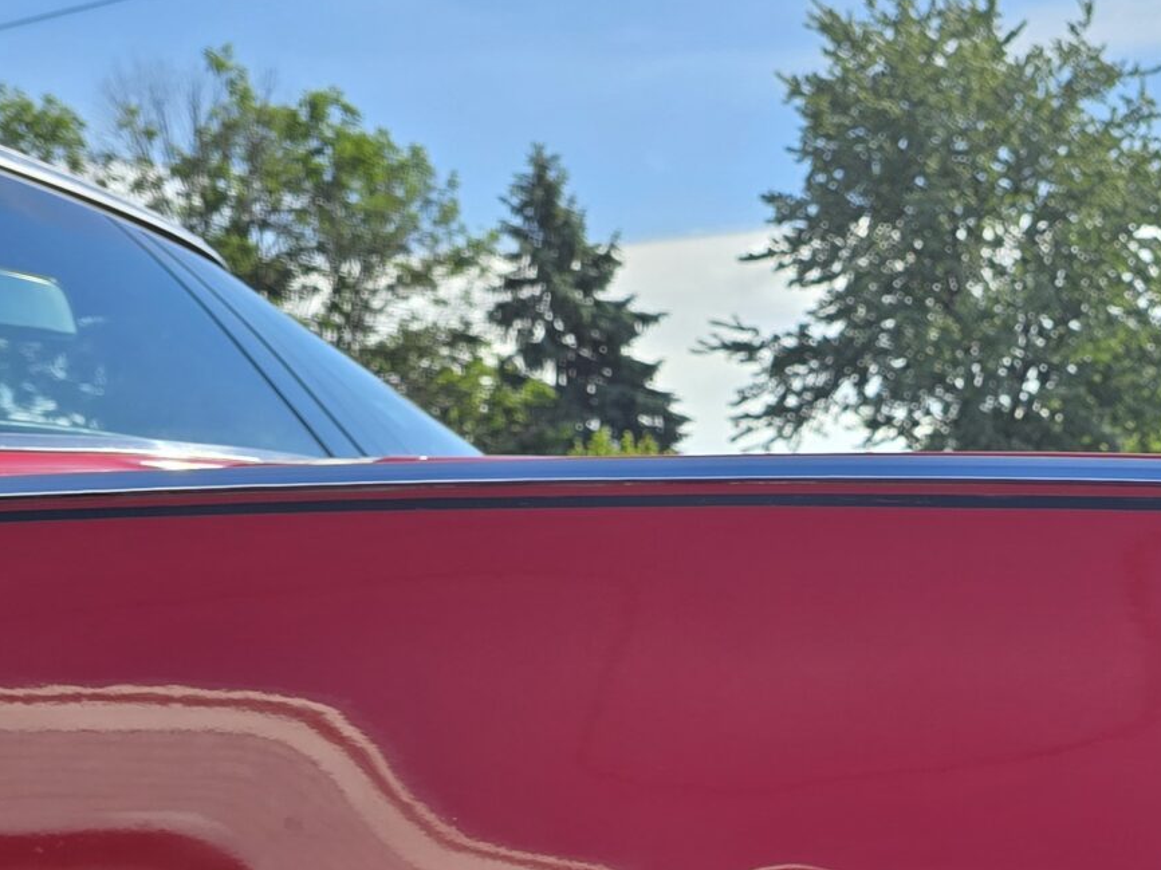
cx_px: 1263
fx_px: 2280
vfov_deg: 19.8
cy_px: 1150
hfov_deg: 26.4
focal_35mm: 68
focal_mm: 6.3
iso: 12
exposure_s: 1/1024
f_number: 1.7
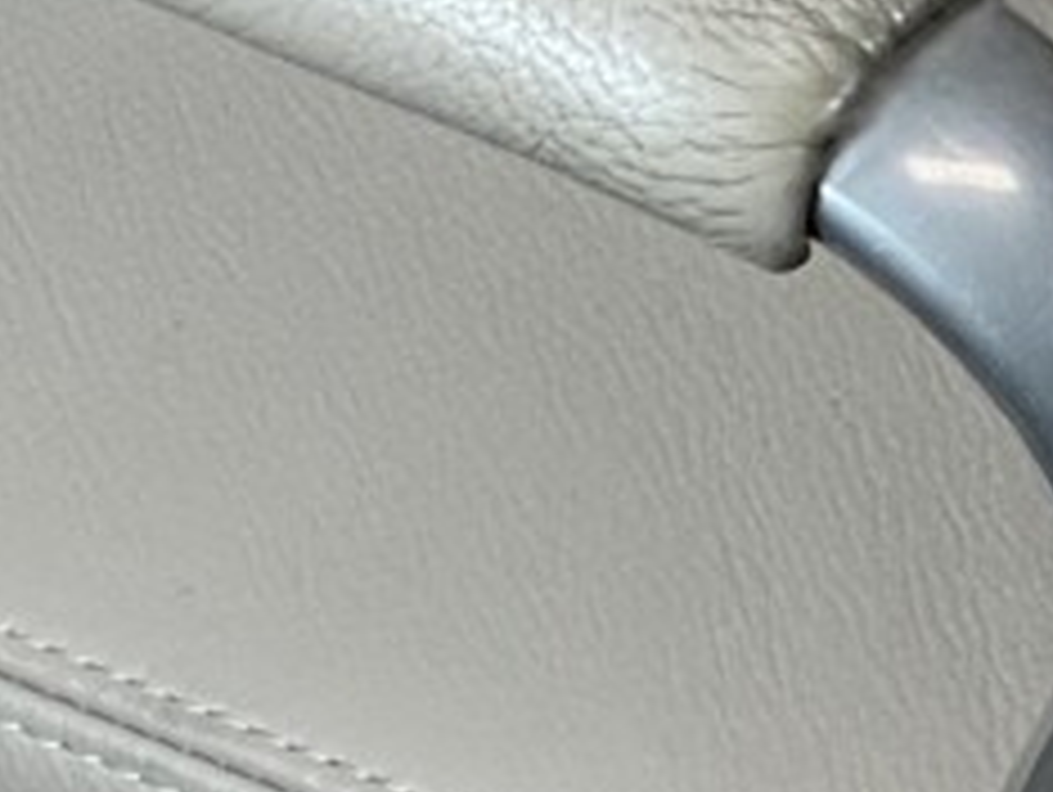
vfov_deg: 4.5
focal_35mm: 328
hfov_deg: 6.0
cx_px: -40
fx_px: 9988
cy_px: -320
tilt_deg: -50.8
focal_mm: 7.5
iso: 160
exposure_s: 1/100
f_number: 2.2
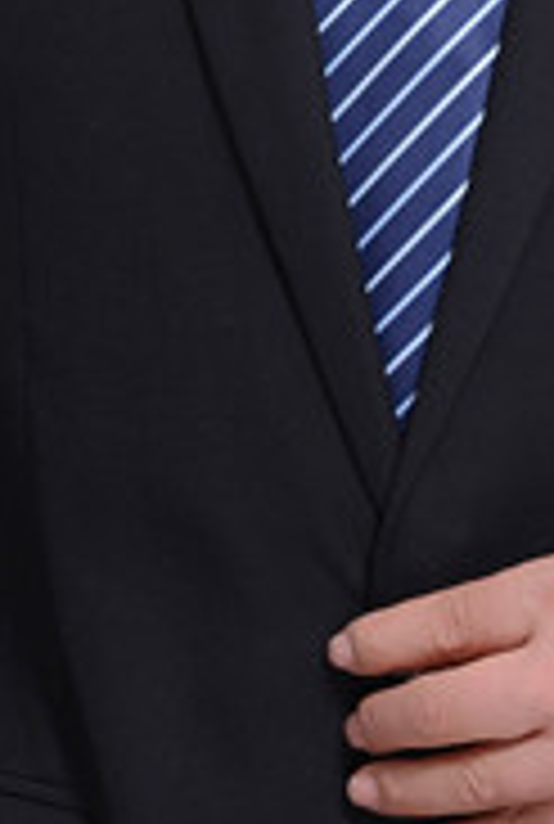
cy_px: 18
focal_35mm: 416
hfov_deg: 3.3
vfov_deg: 4.9
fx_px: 9548
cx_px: 432
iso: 100
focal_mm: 85
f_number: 9
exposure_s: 1/125
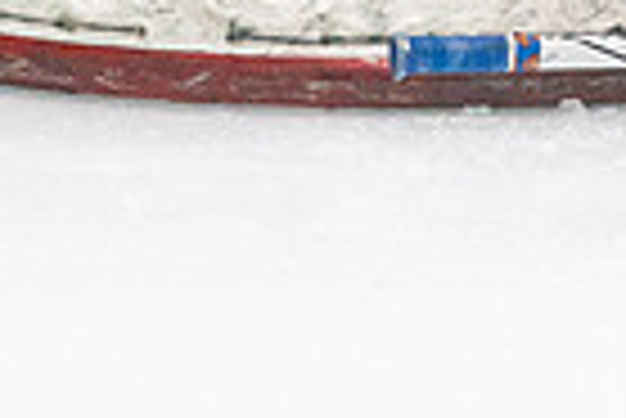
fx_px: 9330
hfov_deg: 3.8
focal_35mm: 536
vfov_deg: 2.6
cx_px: 1341
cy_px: -552
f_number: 2.8
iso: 3200
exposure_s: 1/1250
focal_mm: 83
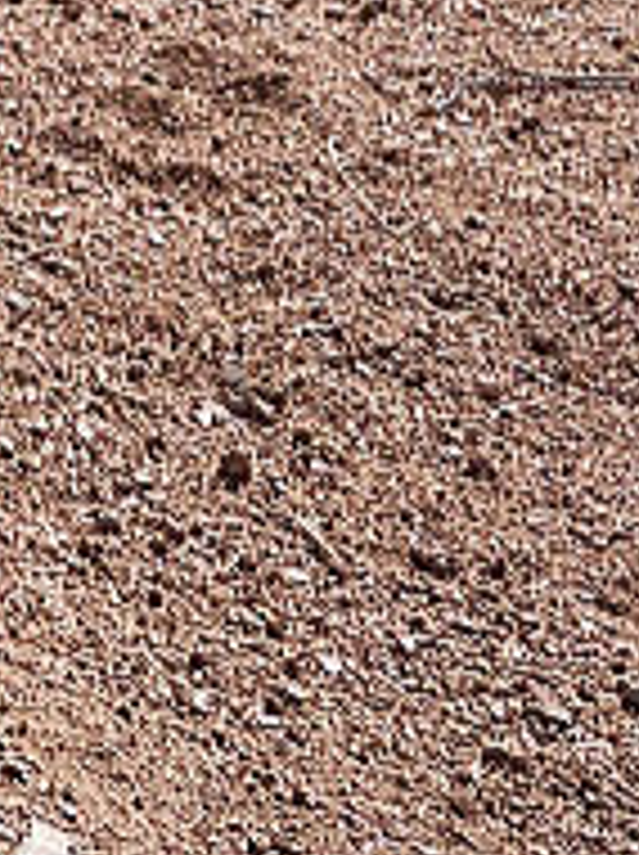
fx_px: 3602
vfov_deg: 10.0
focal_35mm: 146
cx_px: -1436
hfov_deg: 8.2
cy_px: -1739
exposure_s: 1/320
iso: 800
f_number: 9
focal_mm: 15
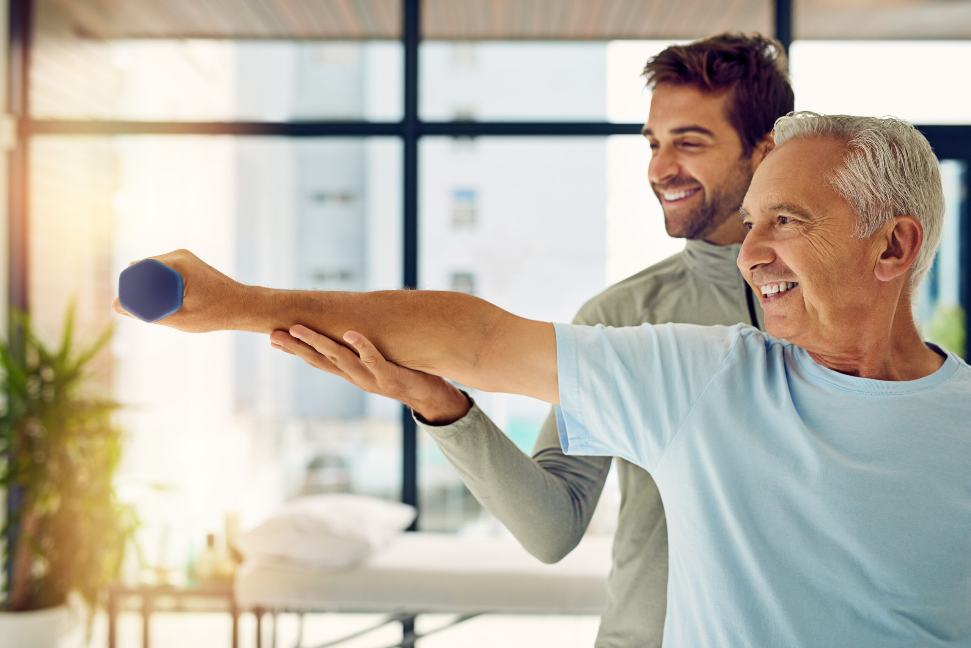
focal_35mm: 50
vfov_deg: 27.0
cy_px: 324
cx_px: 486
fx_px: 1349
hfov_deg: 39.6
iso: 320
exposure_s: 1/500
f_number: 2.5
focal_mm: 50
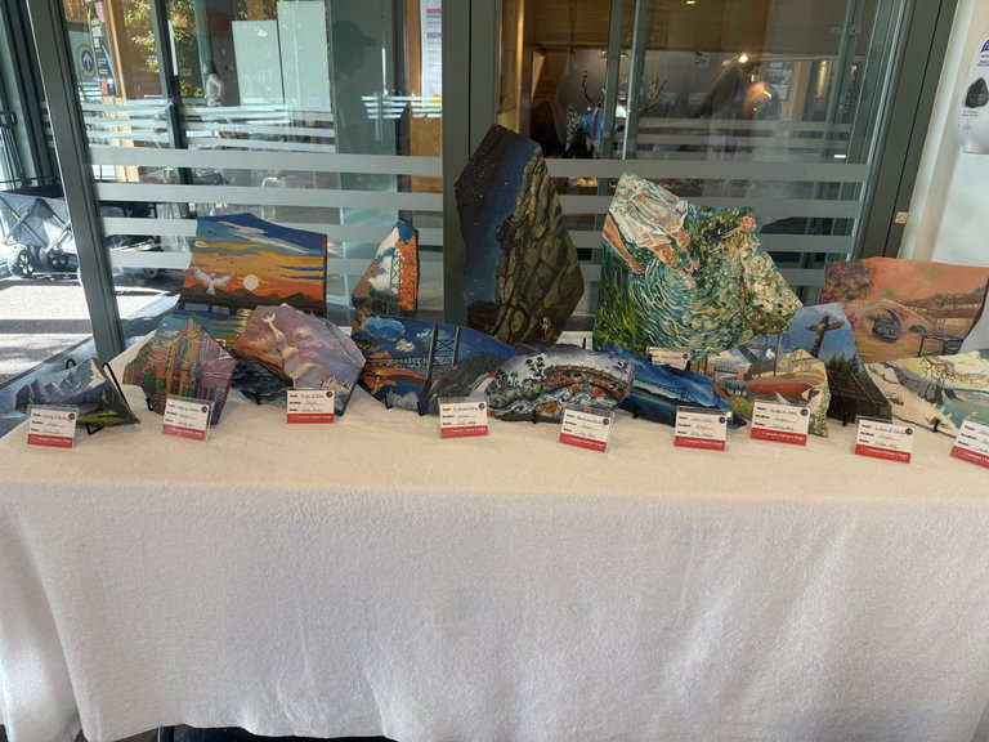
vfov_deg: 56.8
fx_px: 686
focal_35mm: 24
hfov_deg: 71.6
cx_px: 494
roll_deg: -1.8
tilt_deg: -22.0
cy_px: 371
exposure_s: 1/120
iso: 100
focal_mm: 6.76
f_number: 1.78
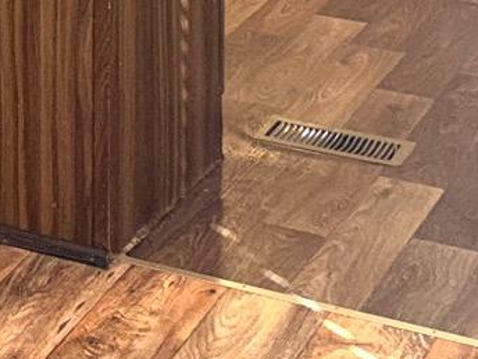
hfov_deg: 13.0
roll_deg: +0.3
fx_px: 1975
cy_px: -334
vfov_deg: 9.7
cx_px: -253
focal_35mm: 143
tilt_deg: -8.6
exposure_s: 1/34
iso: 50
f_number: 1.78
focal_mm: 6.76
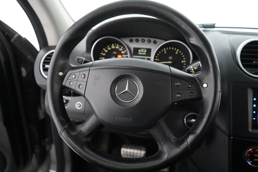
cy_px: 86
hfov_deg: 65.5
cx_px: 129
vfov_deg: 46.4
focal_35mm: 28
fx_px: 201
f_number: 3.5
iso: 10000
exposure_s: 1/60
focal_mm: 28
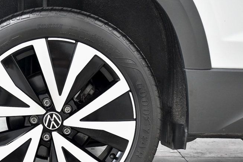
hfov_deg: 25.0
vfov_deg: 17.0
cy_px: 120
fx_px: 540
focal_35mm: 80
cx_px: 54
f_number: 5.6
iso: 2000
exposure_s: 1/160
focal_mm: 34
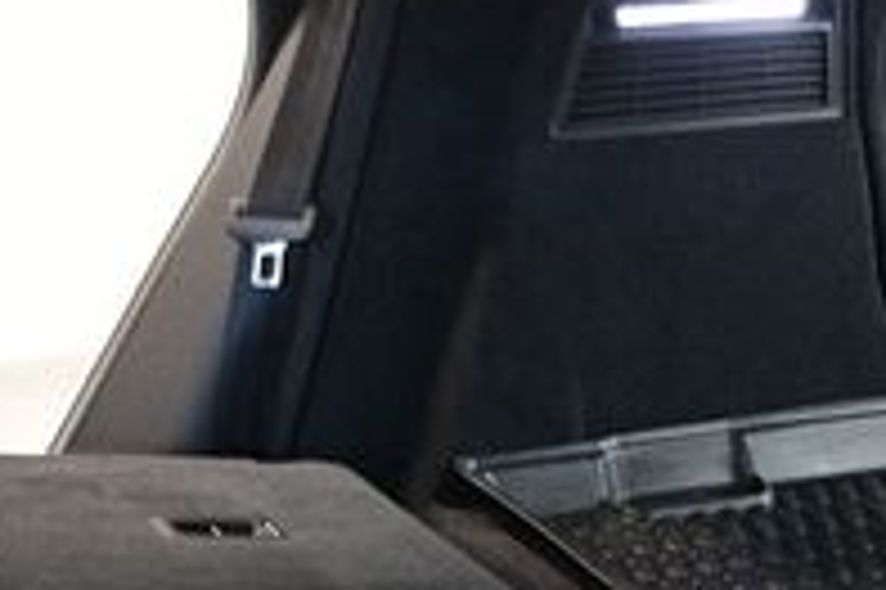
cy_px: 644
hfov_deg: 19.0
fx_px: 2631
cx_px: 688
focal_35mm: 107
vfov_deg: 12.6
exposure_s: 1/60
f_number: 3.5
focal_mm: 22
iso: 3200
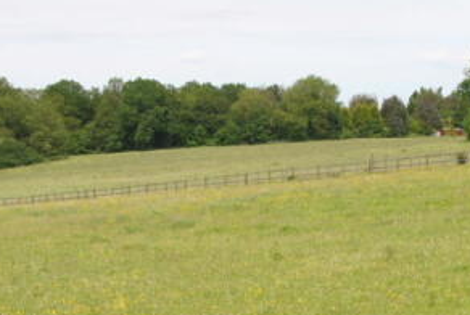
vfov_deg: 15.8
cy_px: 202
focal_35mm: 87
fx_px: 1138
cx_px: 319
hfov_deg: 23.2
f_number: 8
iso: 100
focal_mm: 26
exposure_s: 1/250
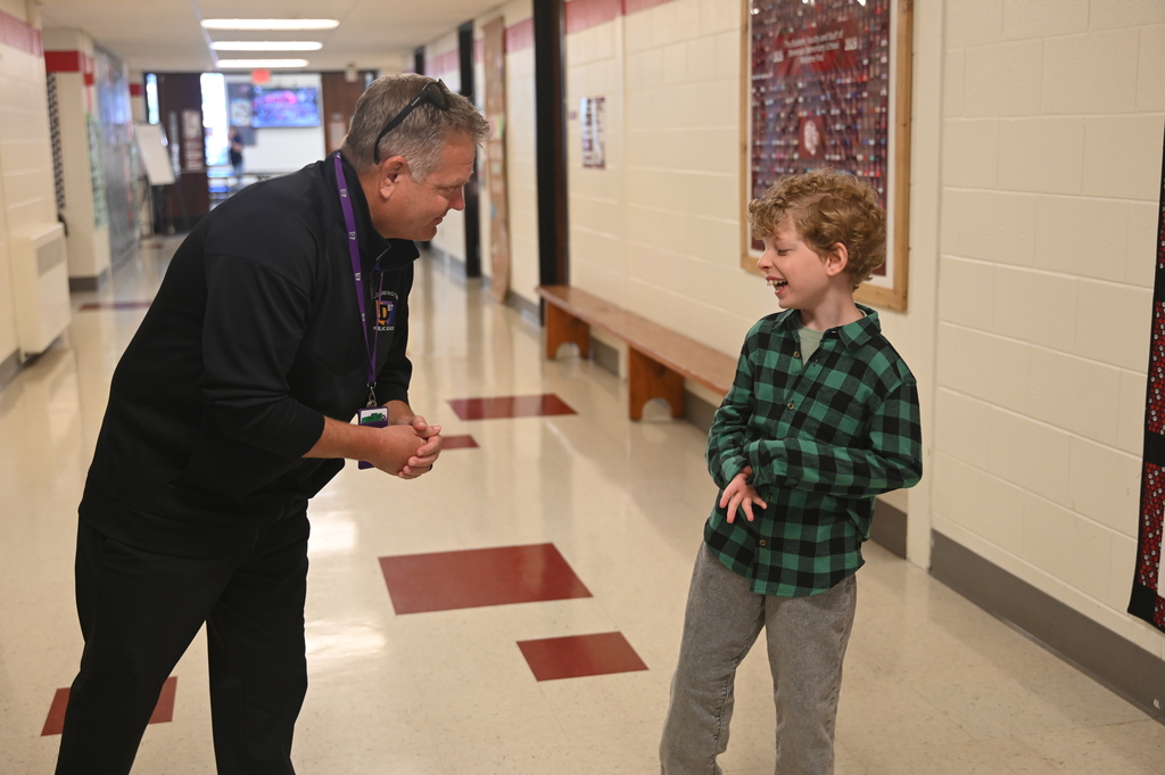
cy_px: 388
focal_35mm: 42
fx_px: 1358
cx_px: 582
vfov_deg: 31.8
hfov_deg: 46.4
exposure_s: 1/125
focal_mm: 42
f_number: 2.8
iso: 900
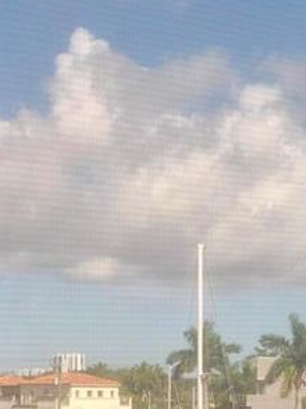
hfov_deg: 15.6
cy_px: 555
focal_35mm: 94
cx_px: 54
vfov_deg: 19.1
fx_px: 1110
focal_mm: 5.4
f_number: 1.8
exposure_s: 1/1512
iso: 80
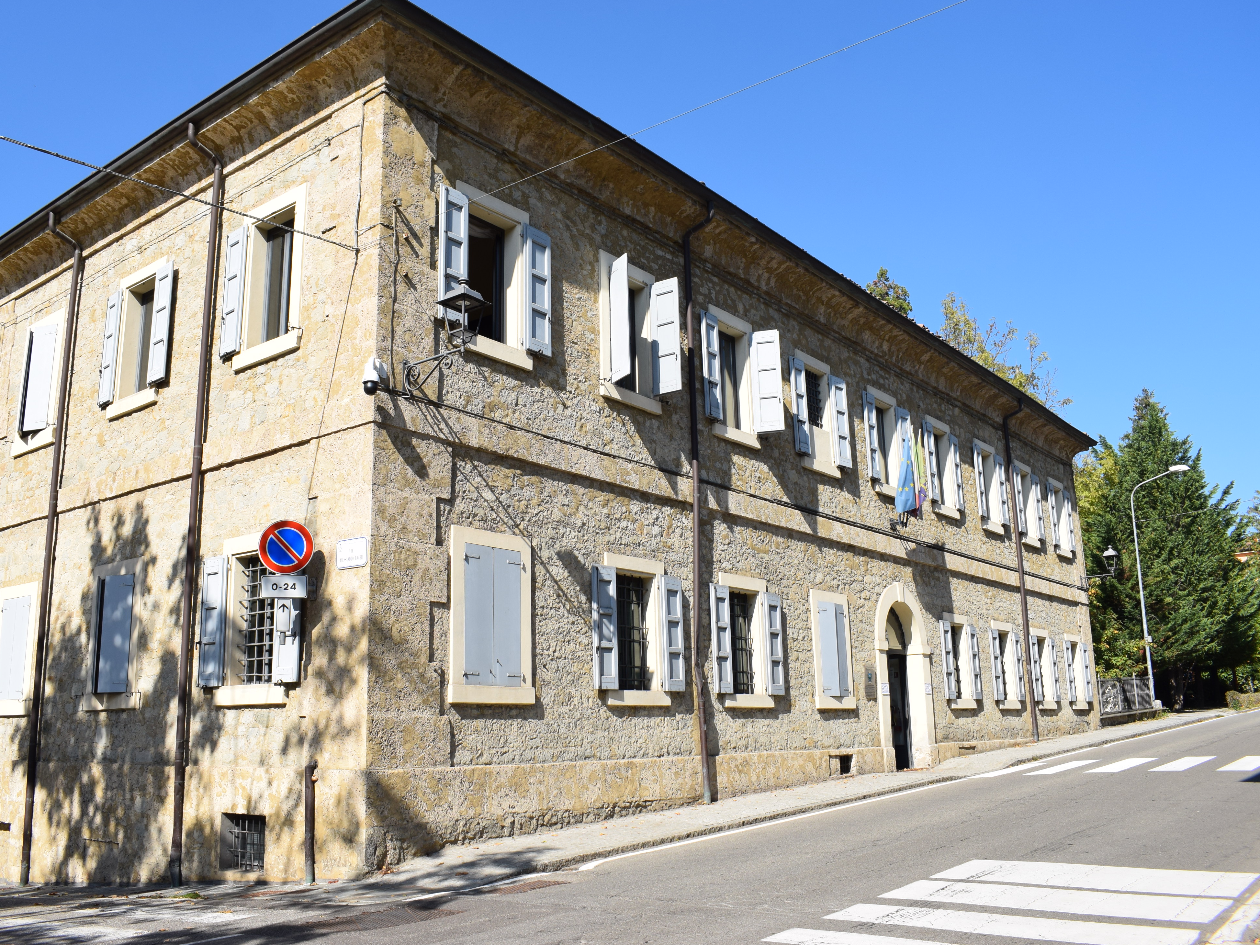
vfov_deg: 46.8
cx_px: 558
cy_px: 461
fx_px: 1092
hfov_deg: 59.8
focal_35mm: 30
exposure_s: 1/400
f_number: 10
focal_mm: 18
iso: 200
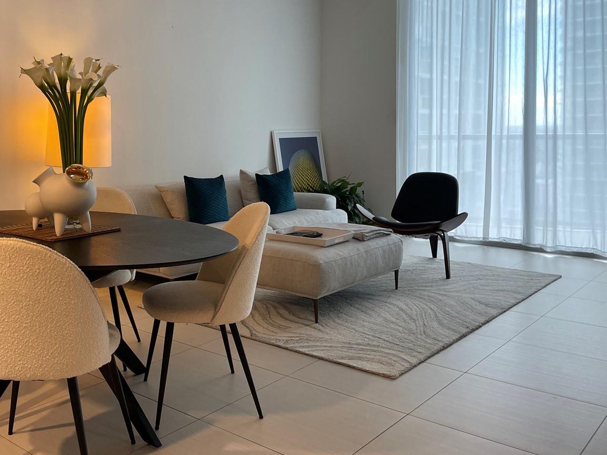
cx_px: 206
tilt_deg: -3.0
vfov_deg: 39.3
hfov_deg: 50.5
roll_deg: +1.0
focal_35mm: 36
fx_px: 631
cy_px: 162
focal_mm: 4.2
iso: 125
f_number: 1.6
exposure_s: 1/120
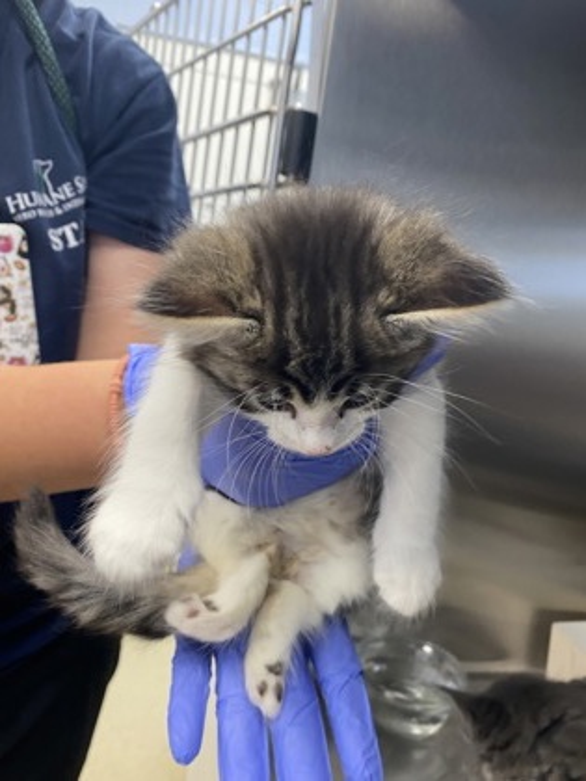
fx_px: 587
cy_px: 390
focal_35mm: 26
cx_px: 293
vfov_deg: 67.3
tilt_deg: -7.1
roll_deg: -7.4
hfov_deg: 53.1
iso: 125
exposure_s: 1/40
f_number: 1.8
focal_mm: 4.25
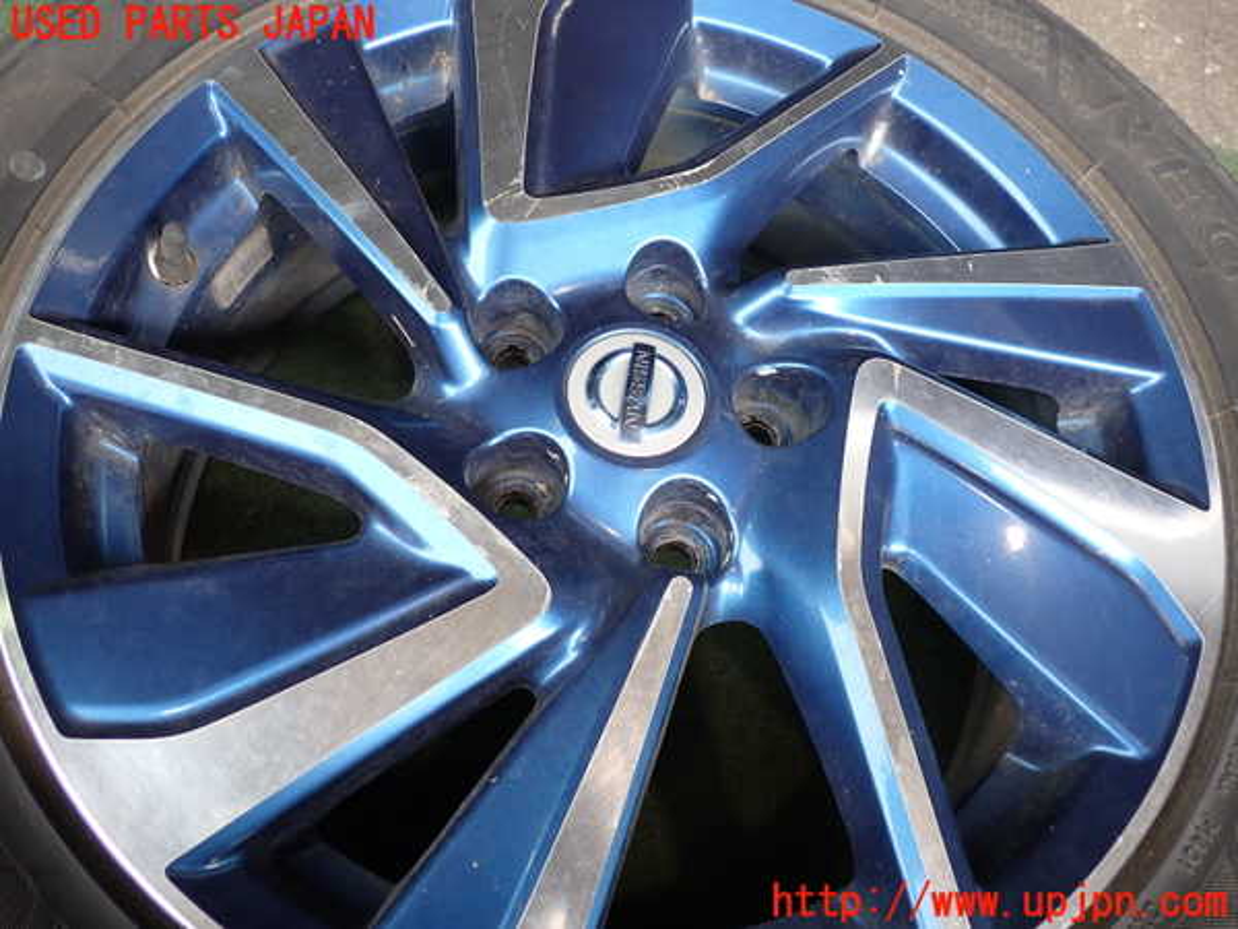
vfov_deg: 46.8
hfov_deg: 60.0
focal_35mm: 30
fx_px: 1073
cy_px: 464
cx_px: 619
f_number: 2.3
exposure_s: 1/125
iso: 200
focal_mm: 5.4
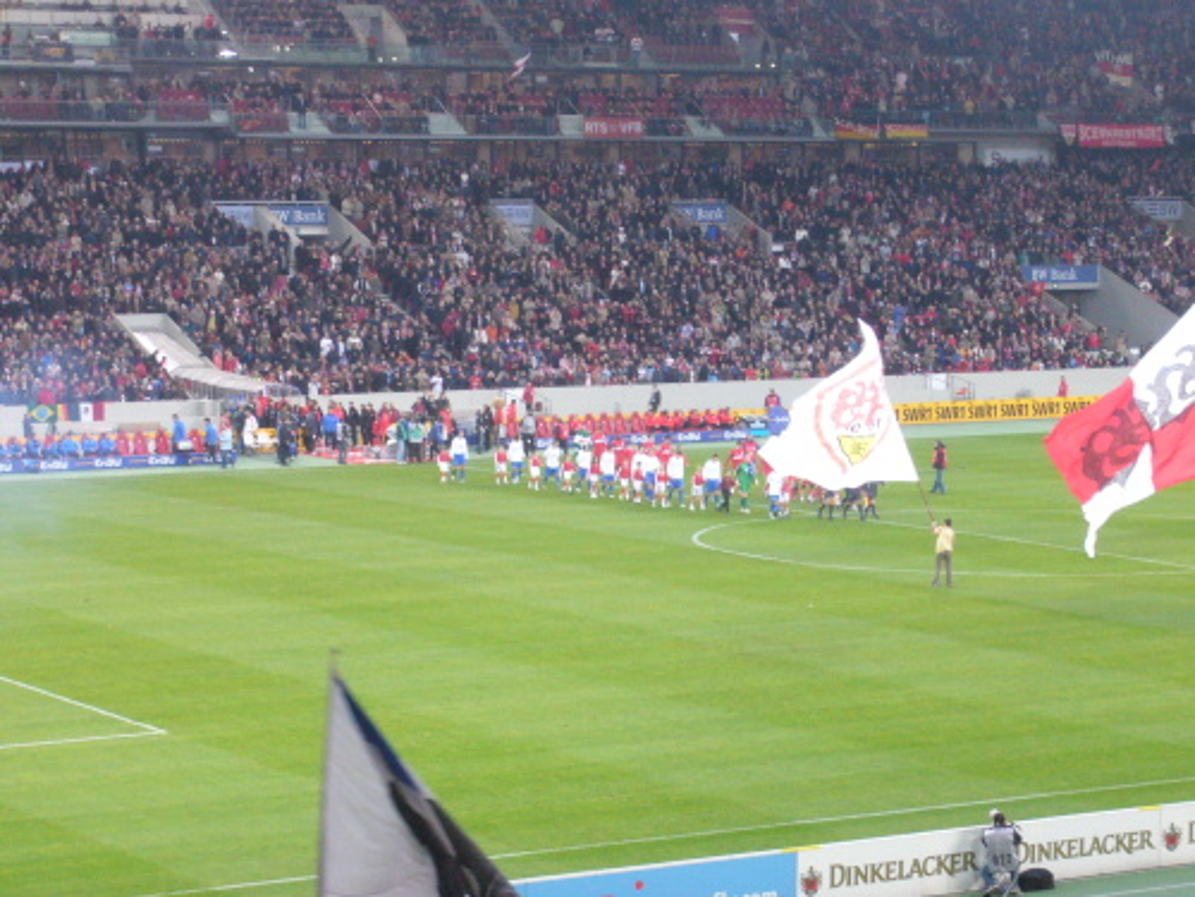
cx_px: 598
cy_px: 448
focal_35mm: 105
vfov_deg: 14.1
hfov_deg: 18.7
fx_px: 3625
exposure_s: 1/60
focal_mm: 17.4
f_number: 5
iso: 250
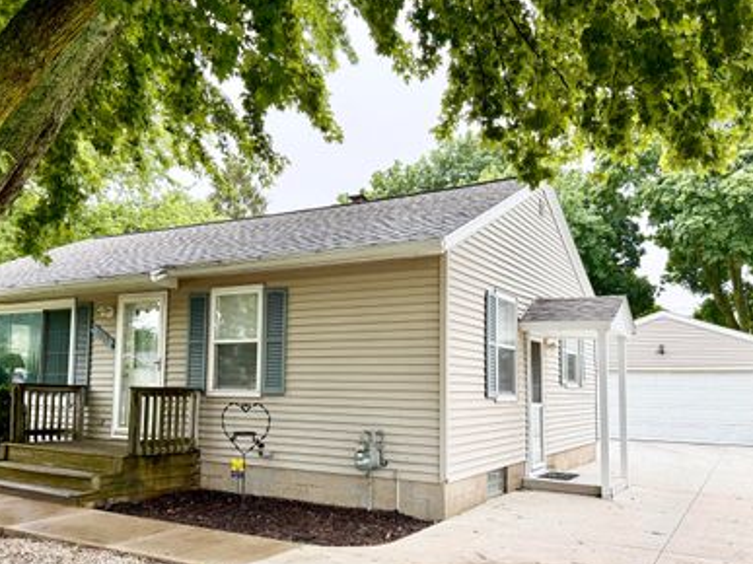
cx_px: 350
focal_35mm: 31
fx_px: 674
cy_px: 320
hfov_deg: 58.3
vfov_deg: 45.3
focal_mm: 6.76
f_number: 1.78
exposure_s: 1/1230
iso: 100
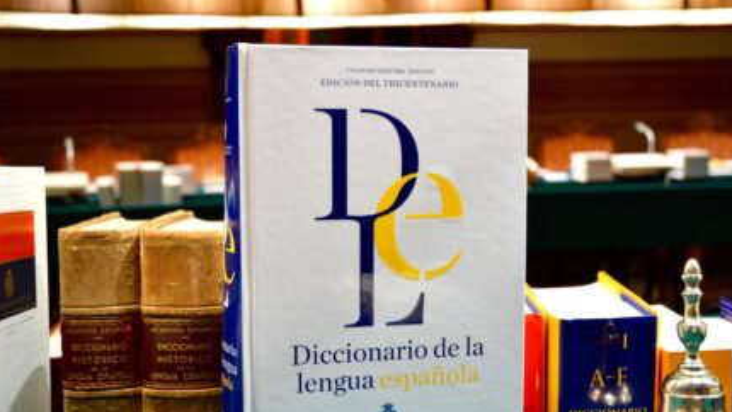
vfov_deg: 26.0
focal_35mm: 46
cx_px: 366
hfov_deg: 44.6
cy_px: 225
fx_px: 893
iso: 1250
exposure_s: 1/15
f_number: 4.2
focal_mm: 28
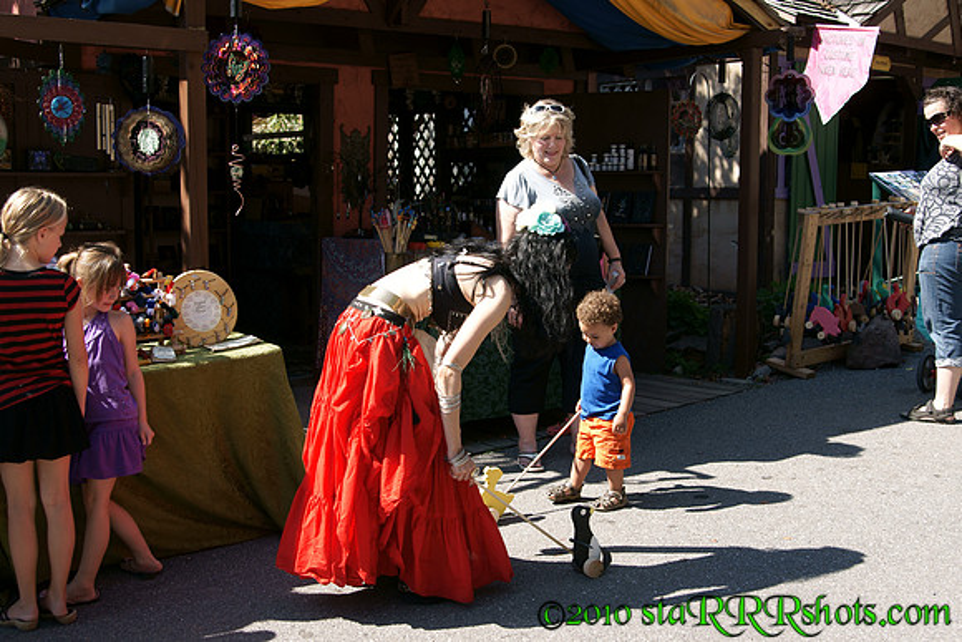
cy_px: 321
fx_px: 1123
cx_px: 481
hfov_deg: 46.4
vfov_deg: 31.9
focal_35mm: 42
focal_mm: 28
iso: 100
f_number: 3.2
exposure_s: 1/500
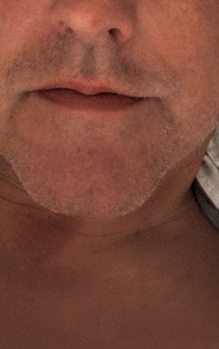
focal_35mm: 85
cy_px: -79
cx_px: 71
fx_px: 811
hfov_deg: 15.3
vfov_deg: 22.3
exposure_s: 1/15
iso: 1250
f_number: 1.9
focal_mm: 2.69
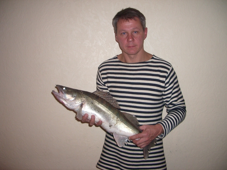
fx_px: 230
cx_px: 114
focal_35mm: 35
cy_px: 85
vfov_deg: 40.7
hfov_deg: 52.6
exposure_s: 1/60
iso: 200
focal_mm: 5.8
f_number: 2.6
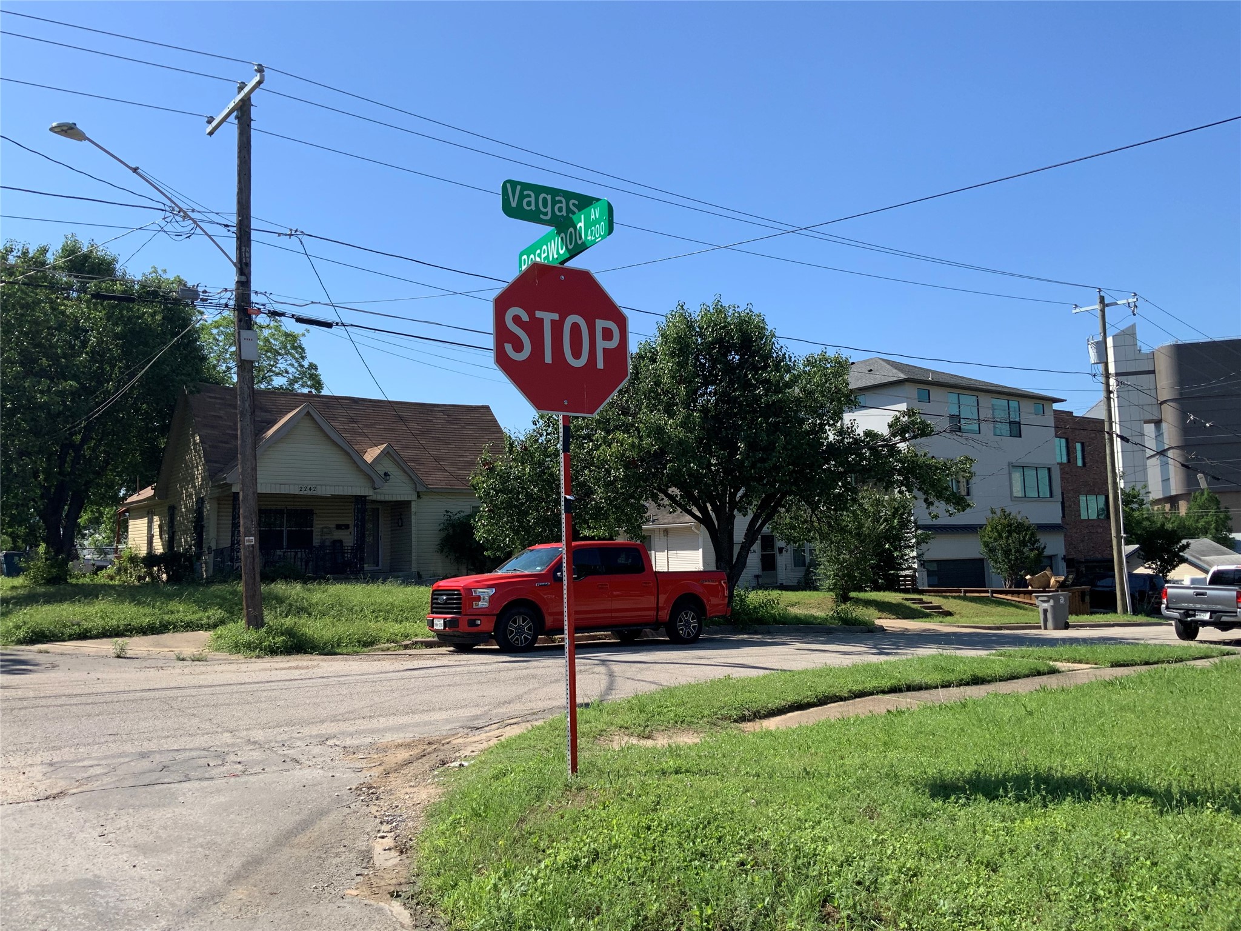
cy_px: 466
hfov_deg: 61.7
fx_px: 1040
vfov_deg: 48.2
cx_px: 620
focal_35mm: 29
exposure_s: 1/1786
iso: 16
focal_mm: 3
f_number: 1.8
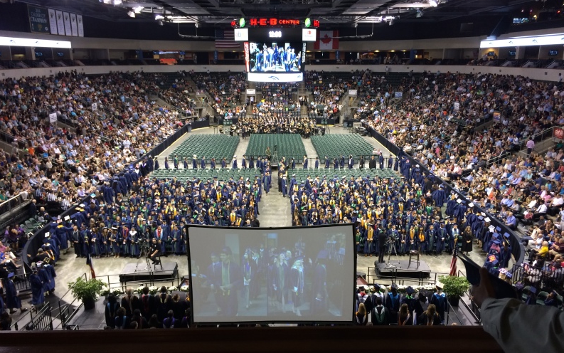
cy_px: 203
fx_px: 477
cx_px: 282
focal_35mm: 31
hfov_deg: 61.2
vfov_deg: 40.5
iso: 125
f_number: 2.2
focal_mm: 4.15
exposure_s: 1/30
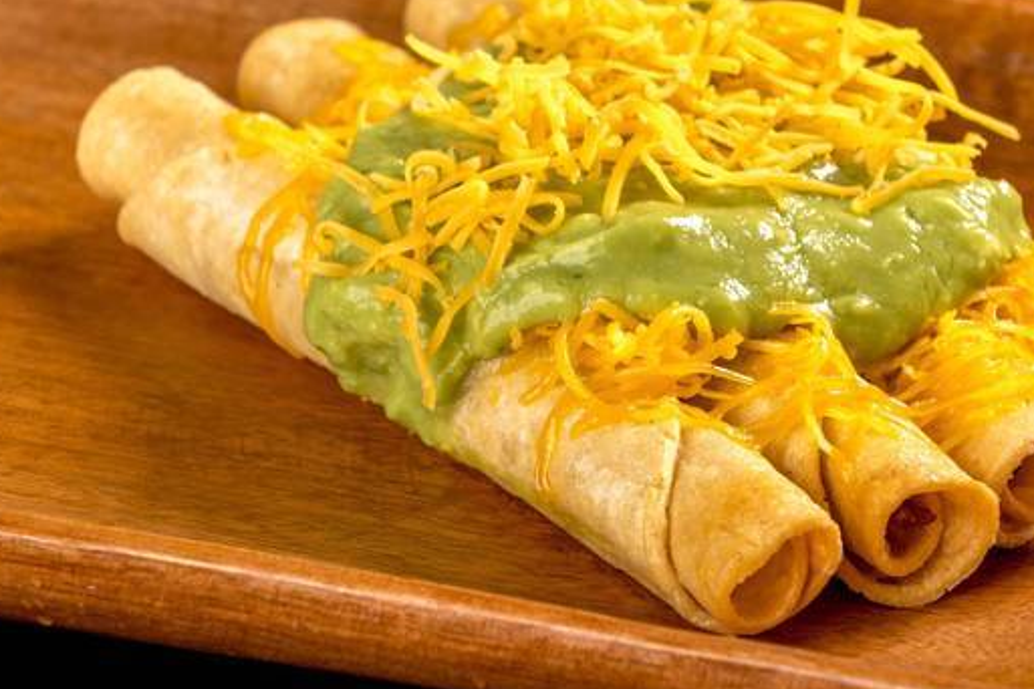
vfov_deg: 5.3
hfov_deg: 8.0
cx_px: 634
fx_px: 7381
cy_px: 302
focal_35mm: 257
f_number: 10
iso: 125
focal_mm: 200
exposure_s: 1/160
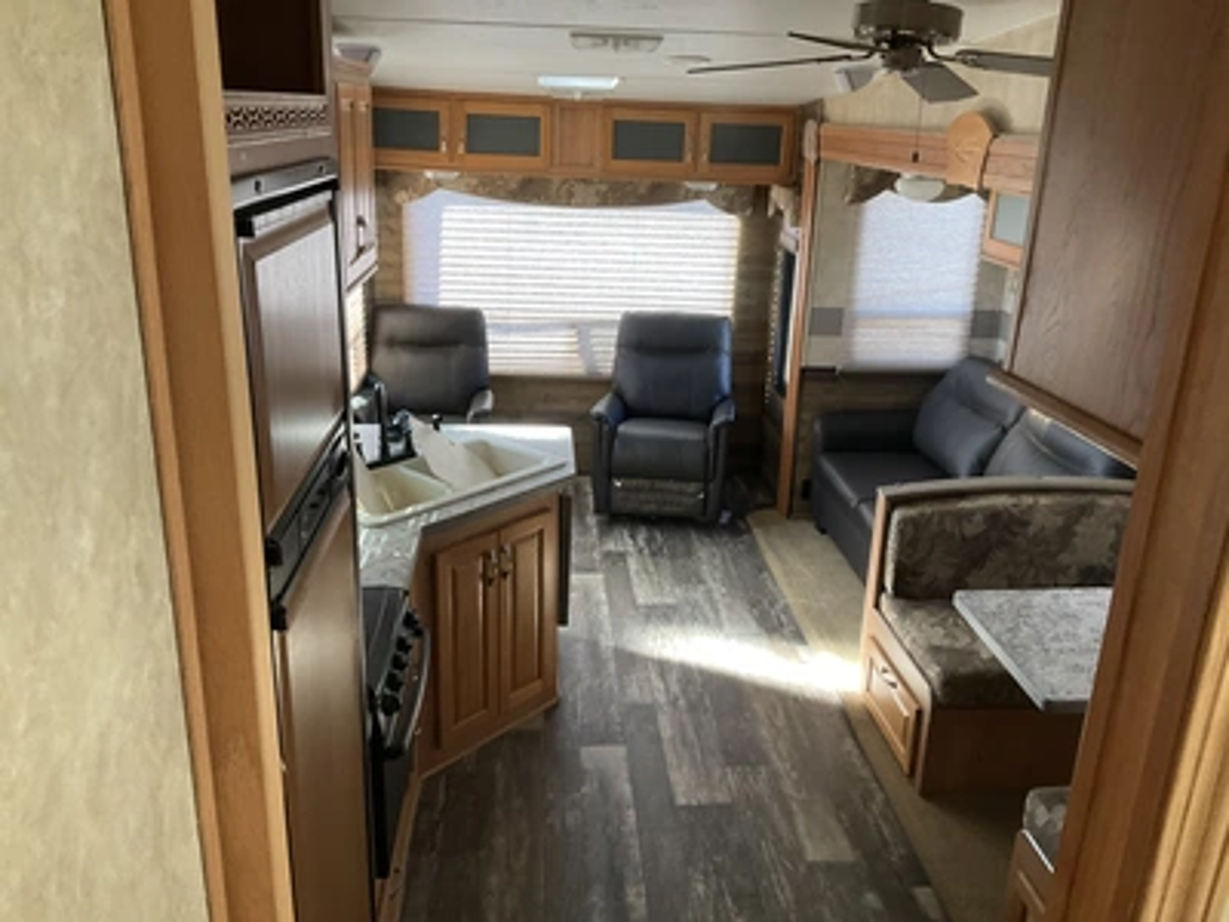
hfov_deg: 61.7
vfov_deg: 48.2
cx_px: 614
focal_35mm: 29
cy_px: 461
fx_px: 1030
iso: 125
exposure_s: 1/60
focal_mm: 3
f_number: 1.8
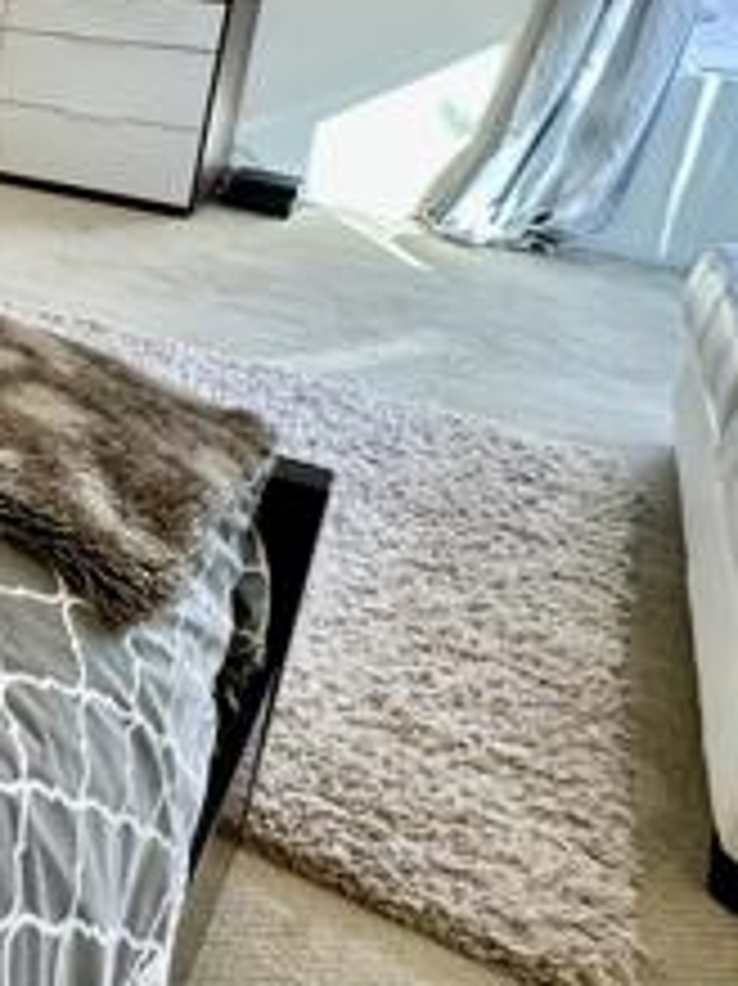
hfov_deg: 23.1
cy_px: 194
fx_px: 1167
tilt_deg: -17.3
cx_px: -522
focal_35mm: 41
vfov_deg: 43.6
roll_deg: +0.1
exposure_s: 1/120
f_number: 2.2
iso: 125
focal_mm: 2.22
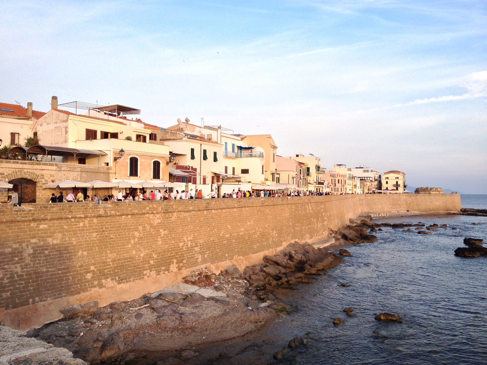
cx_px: 244
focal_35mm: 35
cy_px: 182
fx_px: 492
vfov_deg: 40.7
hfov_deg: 52.6
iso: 50
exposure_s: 1/456
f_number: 2.4
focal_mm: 4.28
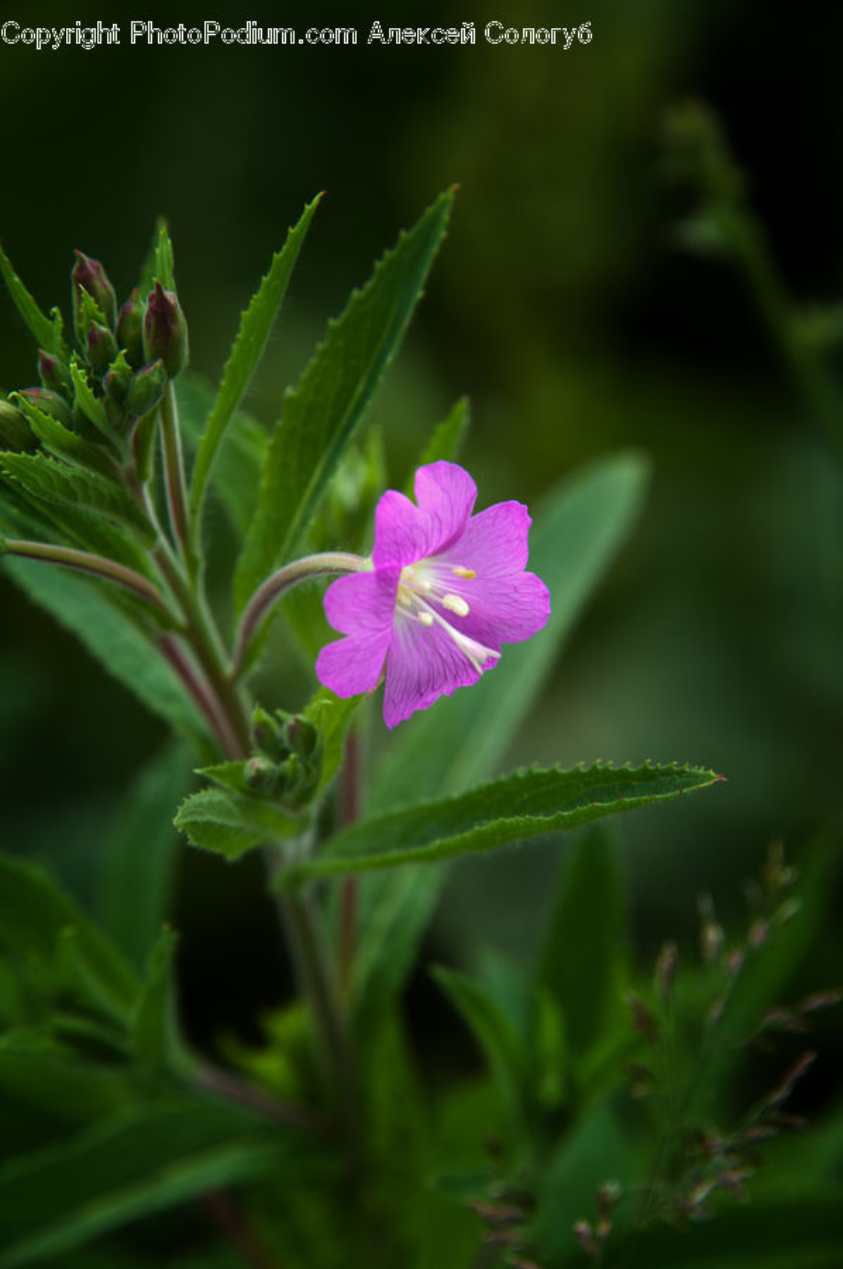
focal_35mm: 300
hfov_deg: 4.6
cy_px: 634
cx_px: 422
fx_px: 10561
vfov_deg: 6.9
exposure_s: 1/80
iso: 1000
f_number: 11
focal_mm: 300
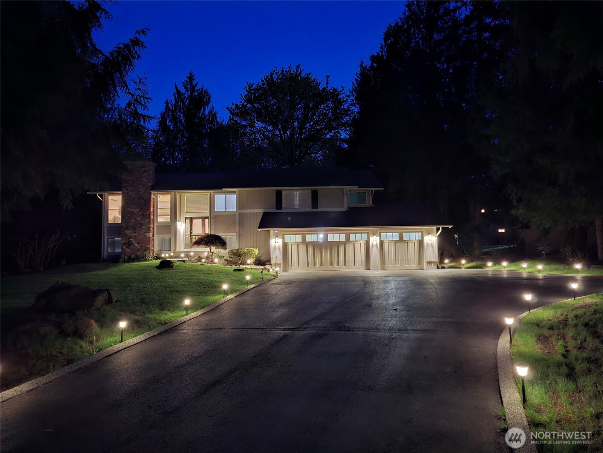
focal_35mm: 23
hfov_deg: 73.9
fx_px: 401
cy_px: 226
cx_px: 302
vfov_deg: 58.9
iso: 1250
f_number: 1.8
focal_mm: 5.54
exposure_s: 1/8
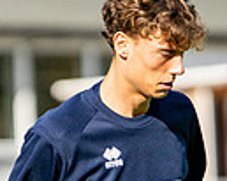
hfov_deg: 2.1
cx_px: 55
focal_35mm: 923
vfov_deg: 1.7
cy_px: 278
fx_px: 6196
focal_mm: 85
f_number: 1.4
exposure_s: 1/8000
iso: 100
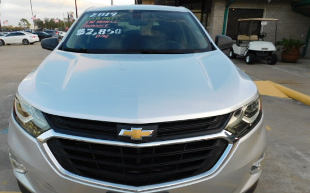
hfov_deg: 66.2
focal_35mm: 28
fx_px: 237
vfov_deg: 44.3
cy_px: 116
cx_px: 135
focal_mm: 4
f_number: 3
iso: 125
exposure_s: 1/200
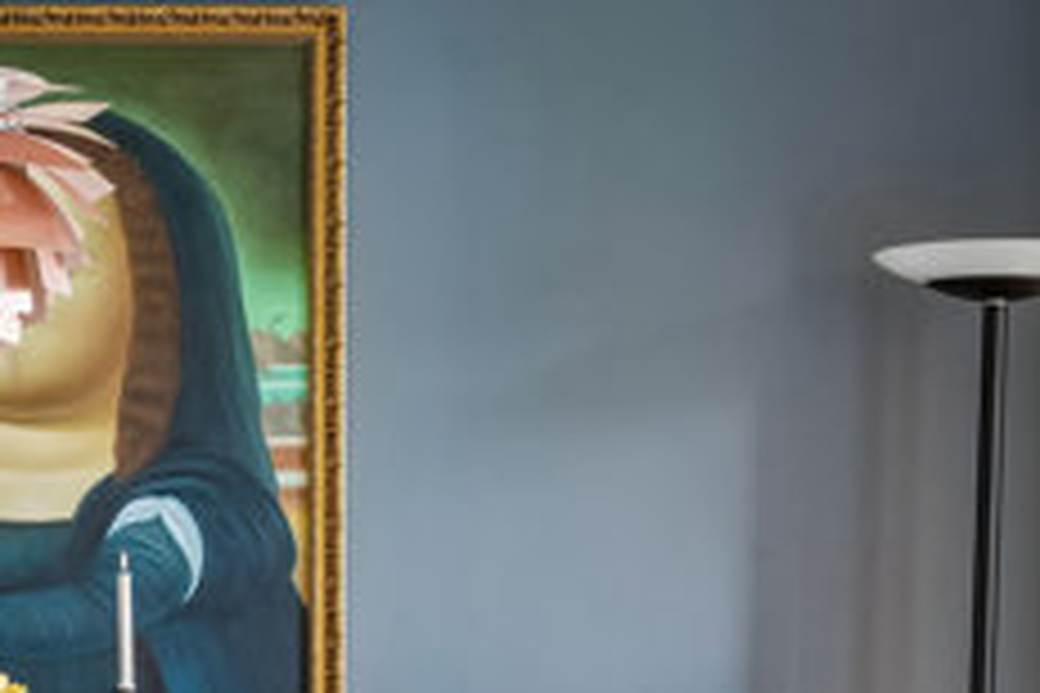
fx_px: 3054
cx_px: -72
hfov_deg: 18.7
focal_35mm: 106
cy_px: 659
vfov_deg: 12.8
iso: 160
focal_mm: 30.5
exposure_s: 1/8
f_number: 6.3
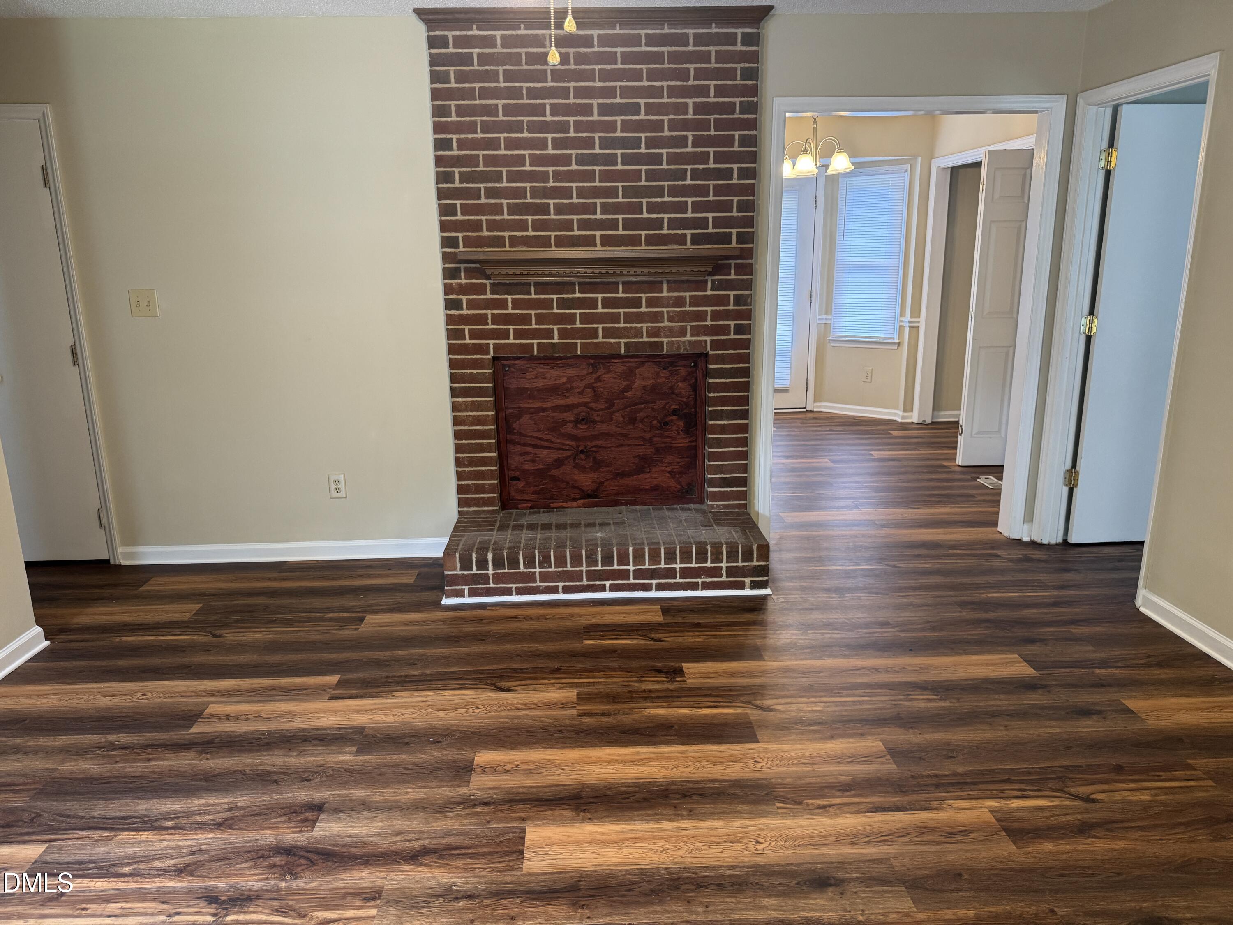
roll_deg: +0.4
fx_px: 855
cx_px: 616
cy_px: 462
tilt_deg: -14.6
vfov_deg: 56.8
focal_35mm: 24
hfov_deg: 71.6
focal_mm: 6.76
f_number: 1.78
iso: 250
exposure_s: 1/60
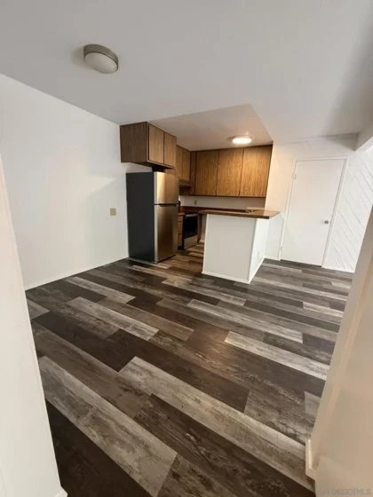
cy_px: 248
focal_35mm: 14
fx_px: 201
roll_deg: -4.1
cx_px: 186
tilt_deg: -12.0
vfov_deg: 102.1
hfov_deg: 85.7
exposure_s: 1/60
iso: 400
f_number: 2.2
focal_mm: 2.22
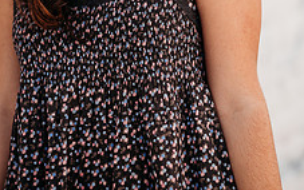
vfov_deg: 7.5
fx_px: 1425
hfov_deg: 12.2
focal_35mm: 172
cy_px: -78
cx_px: 114
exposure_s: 1/800
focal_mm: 85
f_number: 2.2
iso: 100
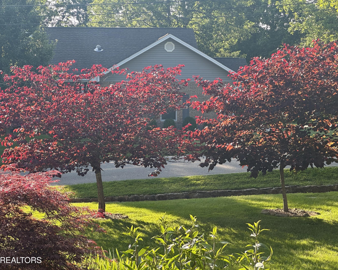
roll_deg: -0.6
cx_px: 172
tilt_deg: -3.6
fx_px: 850
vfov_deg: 18.1
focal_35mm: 85
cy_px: 130
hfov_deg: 22.5
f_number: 2.8
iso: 32
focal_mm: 9
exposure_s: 1/105
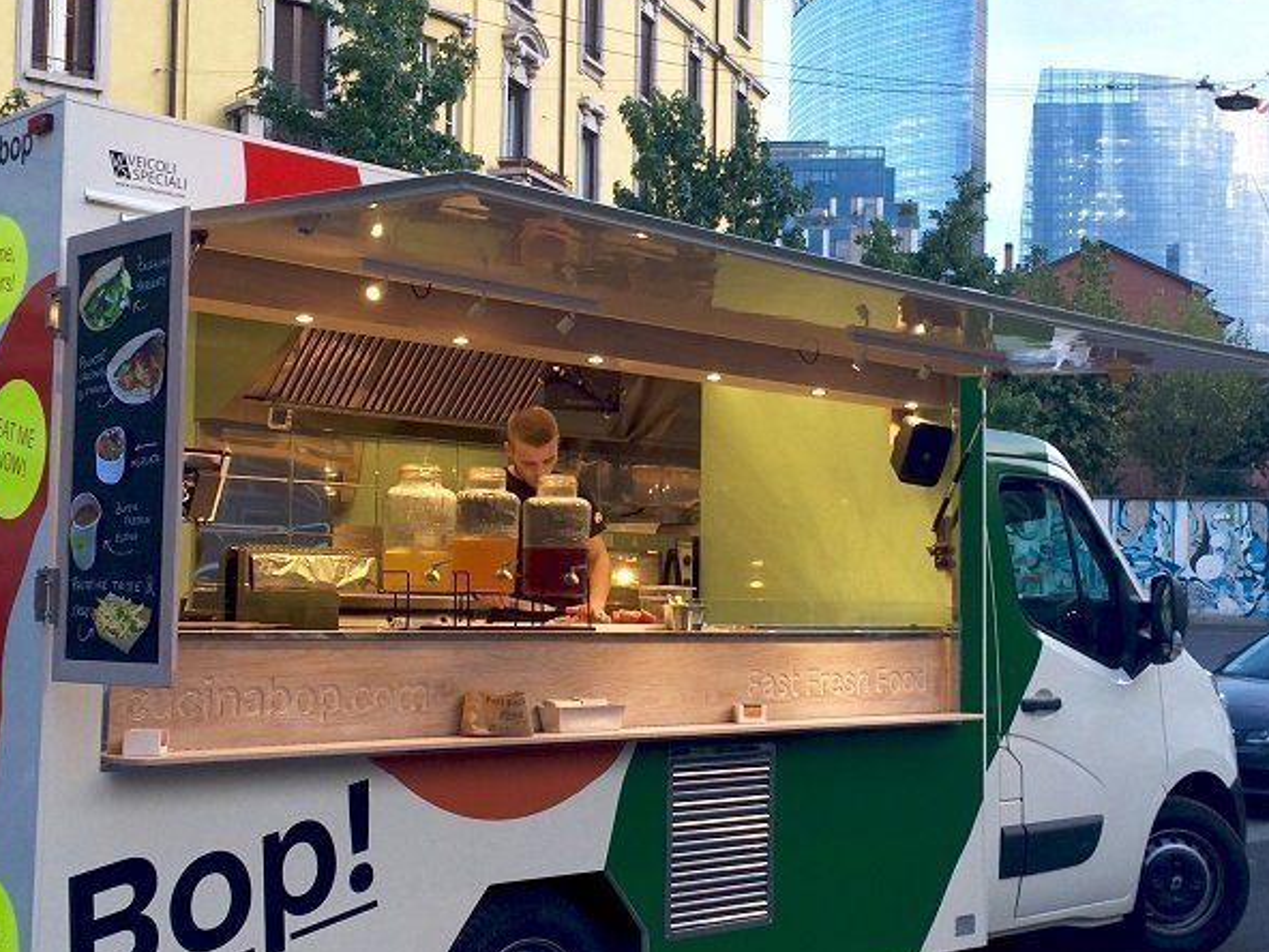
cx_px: 671
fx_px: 1796
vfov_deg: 29.7
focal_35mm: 49
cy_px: 465
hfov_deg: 38.9
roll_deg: +0.6
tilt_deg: +0.8
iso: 40
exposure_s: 1/50
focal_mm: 4.15
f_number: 2.2
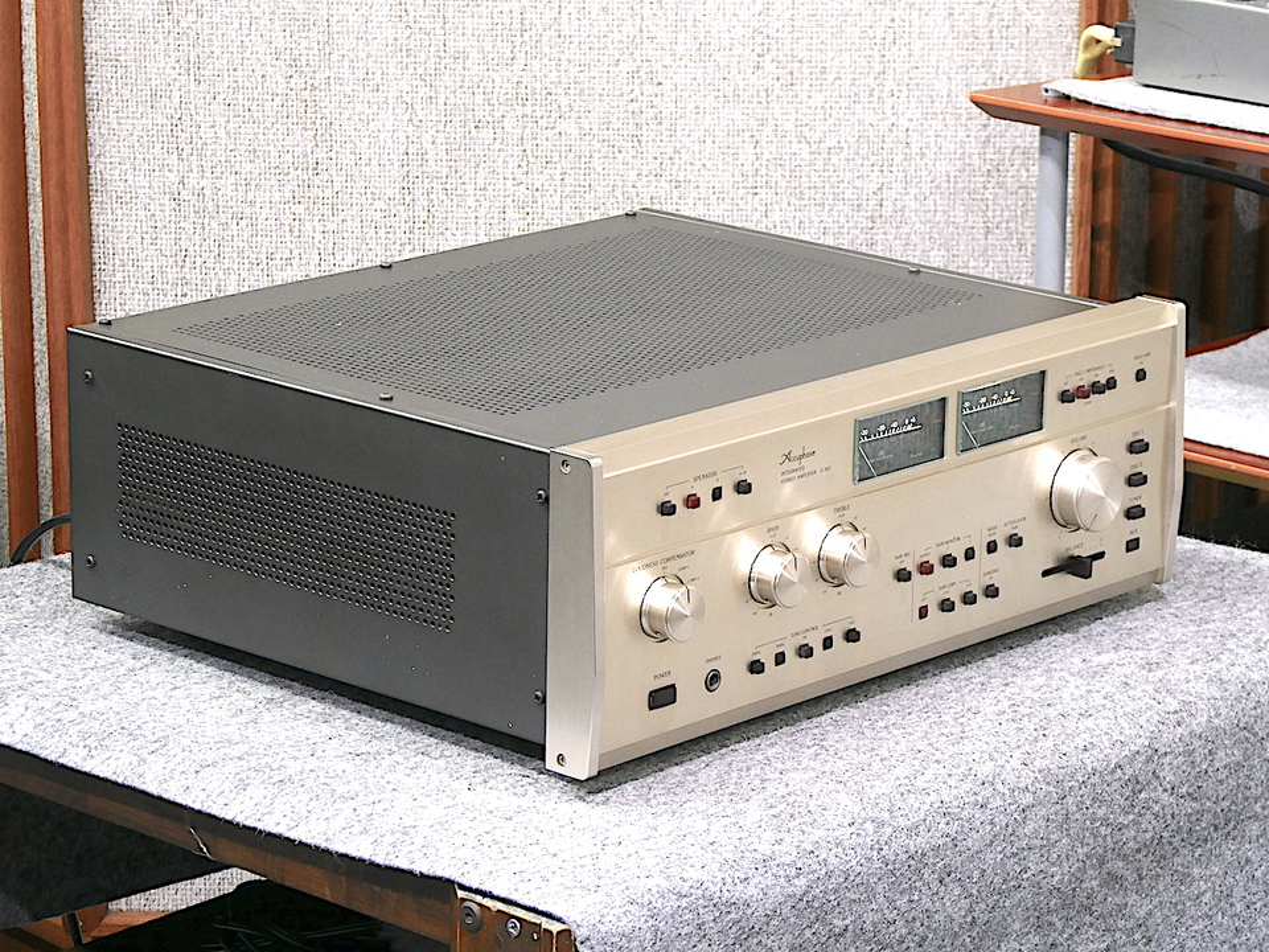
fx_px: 4216
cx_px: 634
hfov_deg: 17.1
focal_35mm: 115
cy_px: 476
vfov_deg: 12.9
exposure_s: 1/4
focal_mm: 20.6
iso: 200
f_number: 5.1
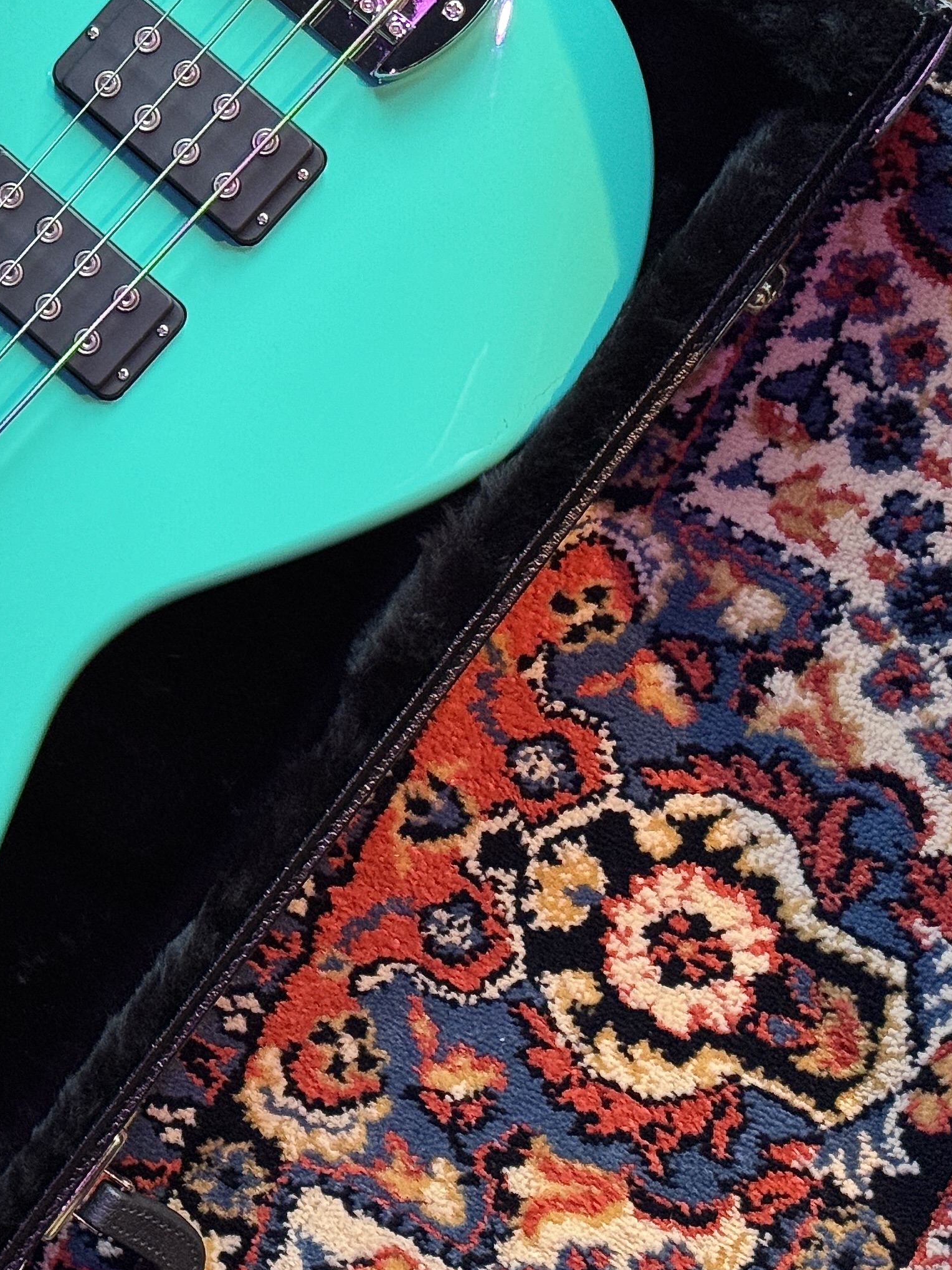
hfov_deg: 15.0
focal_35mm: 95
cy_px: 423
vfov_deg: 20.6
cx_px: -234
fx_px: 3483
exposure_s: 1/50
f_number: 1.78
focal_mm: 6.76
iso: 200
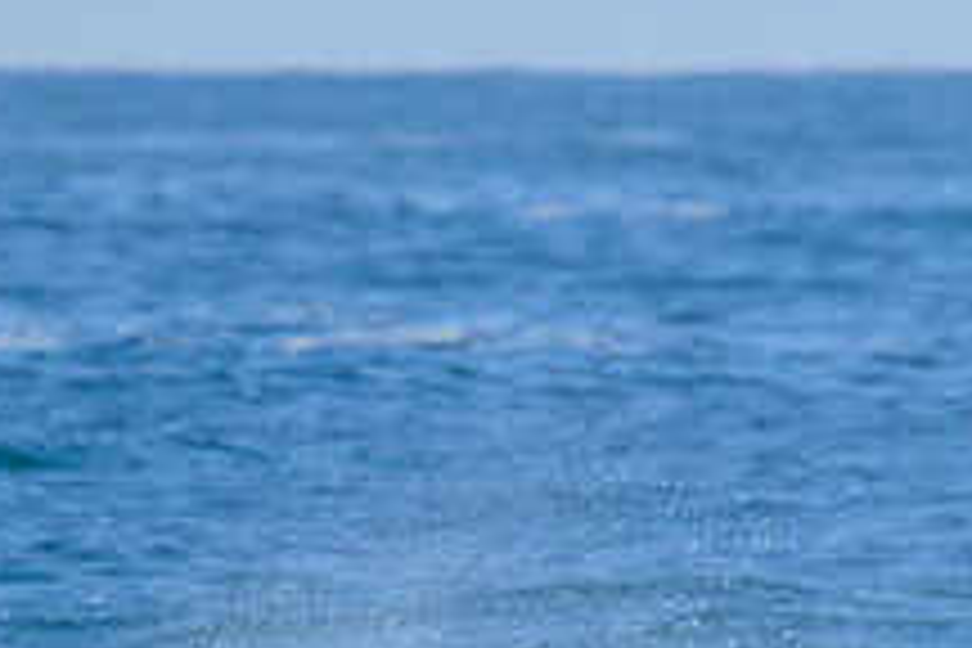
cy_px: 848
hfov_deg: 0.9
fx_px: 59773
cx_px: 918
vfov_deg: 0.6
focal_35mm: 2214
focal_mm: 800
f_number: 11
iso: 1000
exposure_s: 1/2000
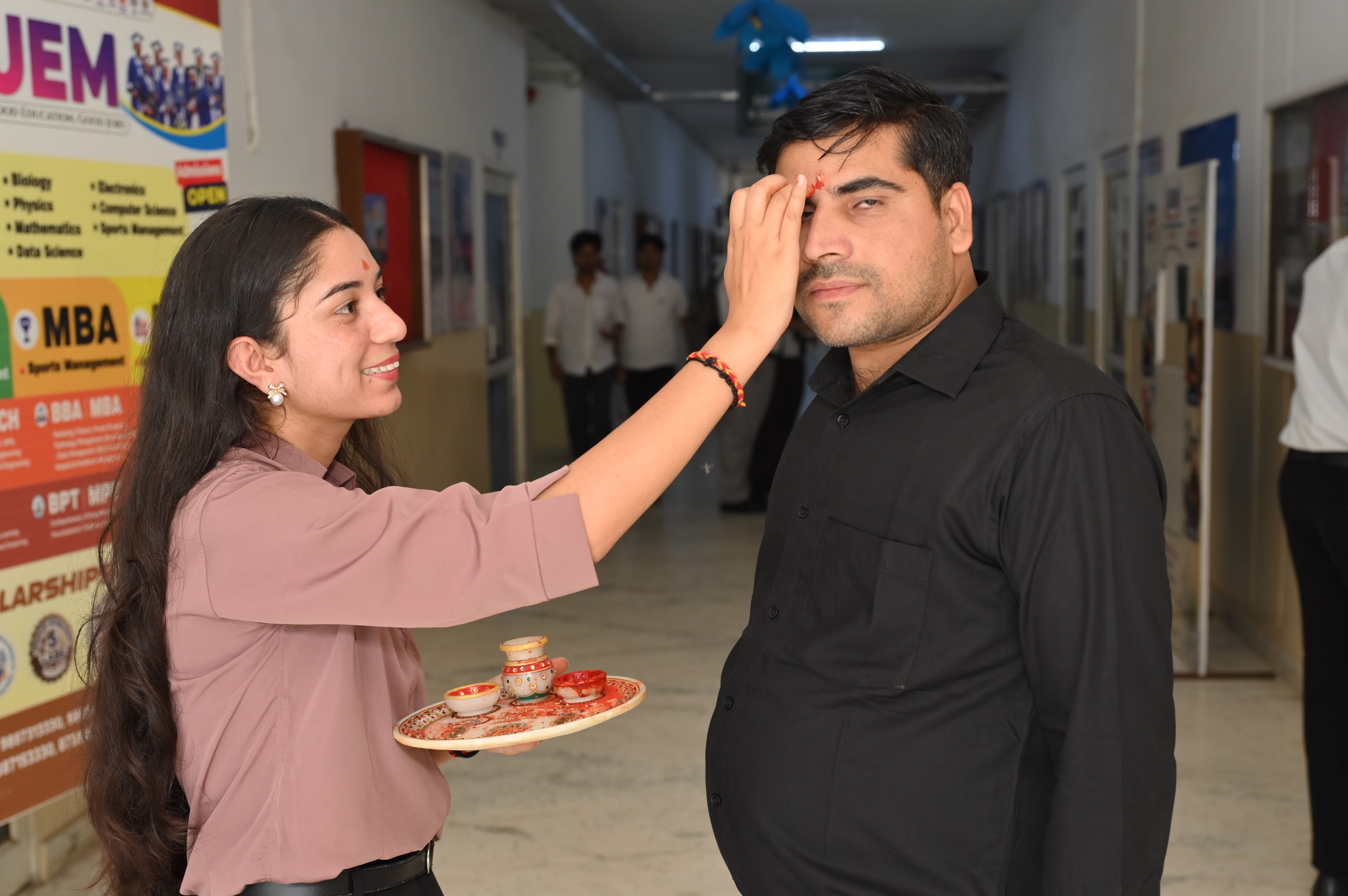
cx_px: 674
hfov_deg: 42.8
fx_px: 1721
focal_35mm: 46
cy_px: 448
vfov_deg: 29.2
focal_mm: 46
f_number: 5
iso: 800
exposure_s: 1/160
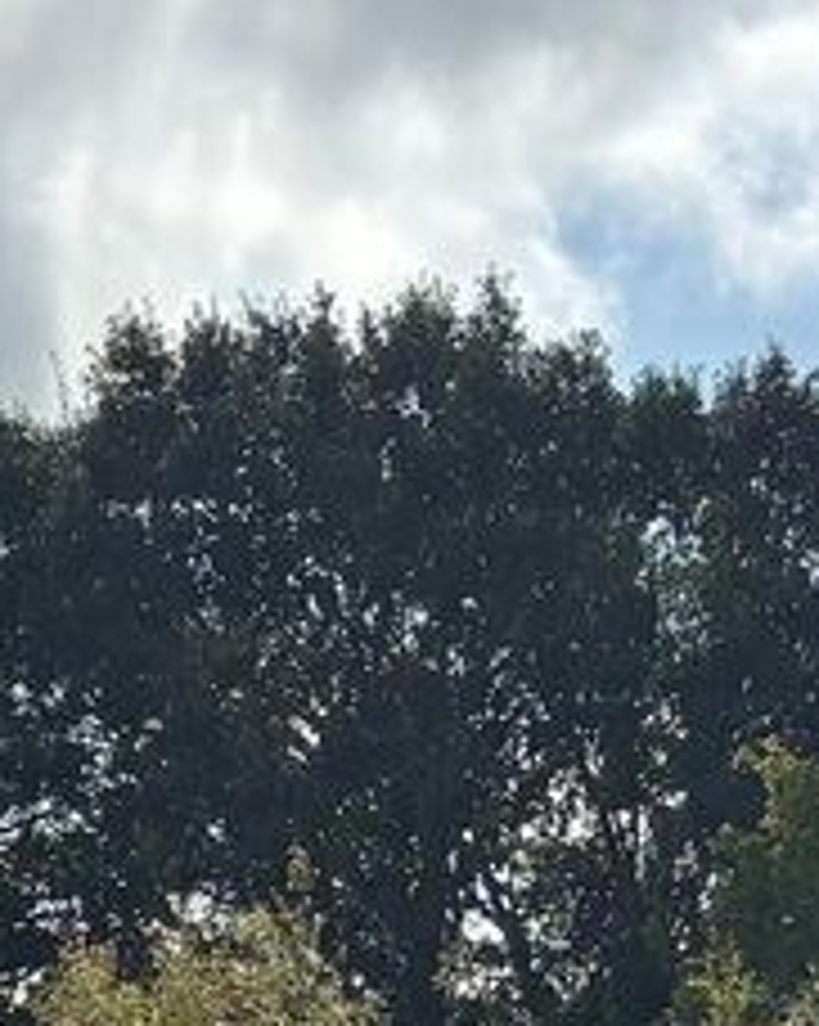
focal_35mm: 223
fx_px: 6766
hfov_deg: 6.8
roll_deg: -0.3
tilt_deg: +0.2
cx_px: -518
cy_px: 2142
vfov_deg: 8.2
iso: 50
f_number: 1.6
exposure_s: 1/8333
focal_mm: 5.96
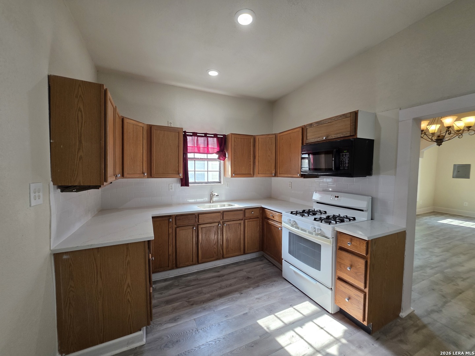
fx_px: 178
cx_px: 238
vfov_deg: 89.9
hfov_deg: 106.2
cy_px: 178
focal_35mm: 13
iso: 100
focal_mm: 2.2
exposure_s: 1/120
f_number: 1.9
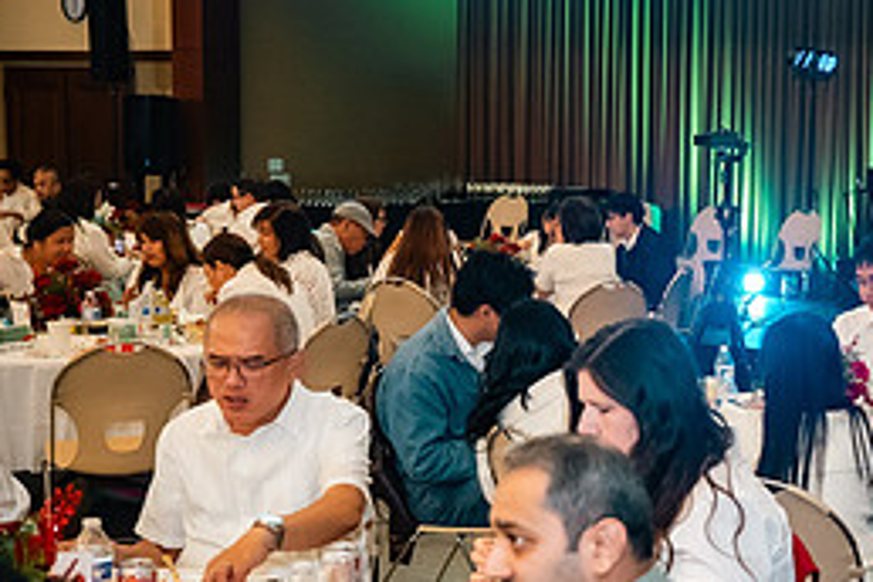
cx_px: 849
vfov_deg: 21.6
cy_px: 323
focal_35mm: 63
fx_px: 1528
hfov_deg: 30.0
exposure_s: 1/100
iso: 1600
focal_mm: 28
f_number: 2.8
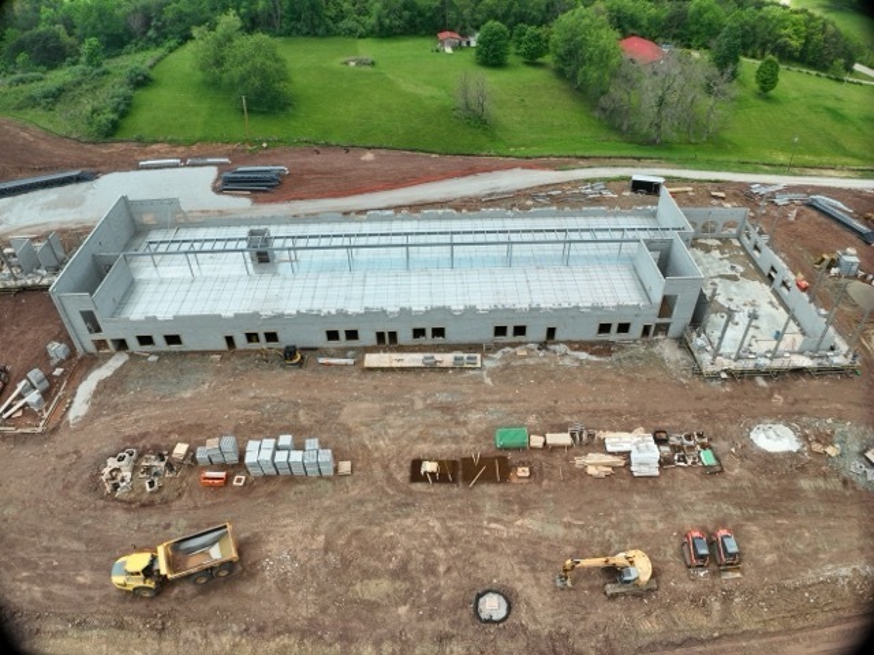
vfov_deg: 56.8
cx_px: 437
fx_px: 606
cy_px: 328
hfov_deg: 71.6
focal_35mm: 24
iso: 180
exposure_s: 1/500
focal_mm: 12.29
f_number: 2.8
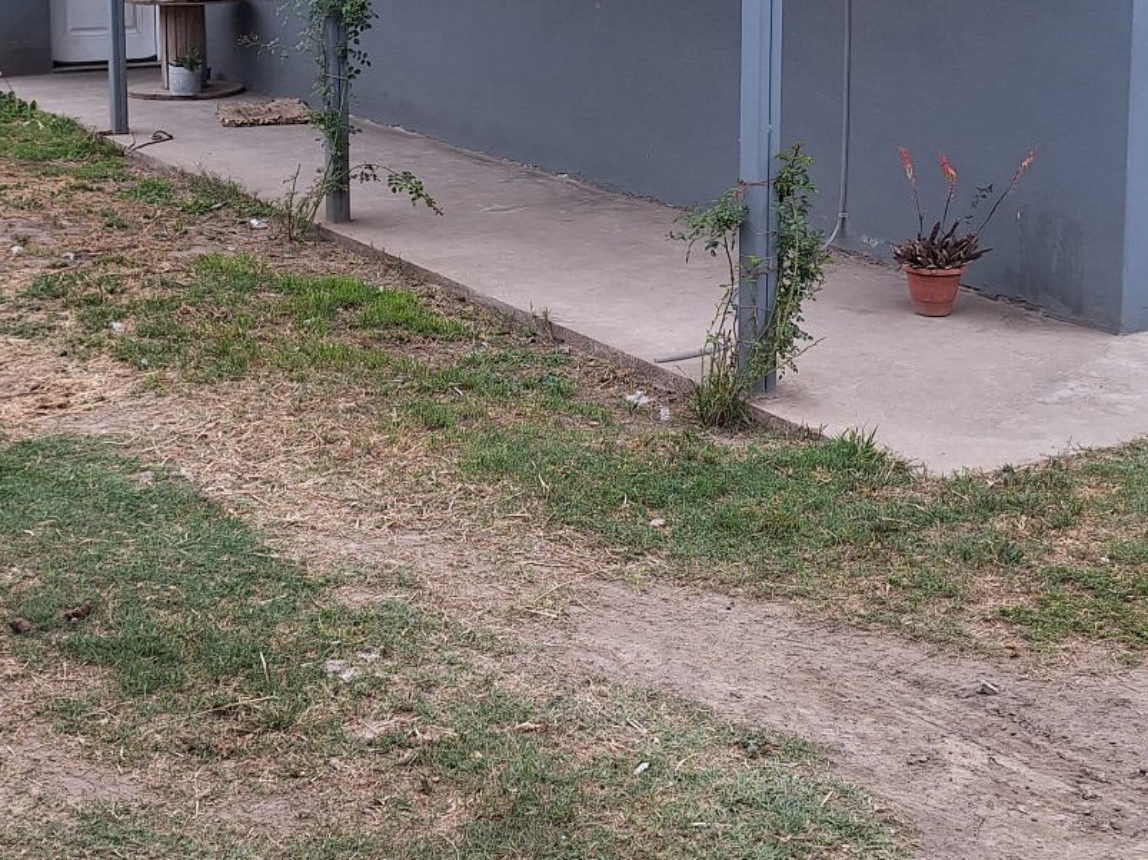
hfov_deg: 34.9
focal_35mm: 55
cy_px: 146
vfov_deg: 26.0
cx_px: 518
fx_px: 1824
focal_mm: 5.54
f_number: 1.8
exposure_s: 1/403
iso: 40
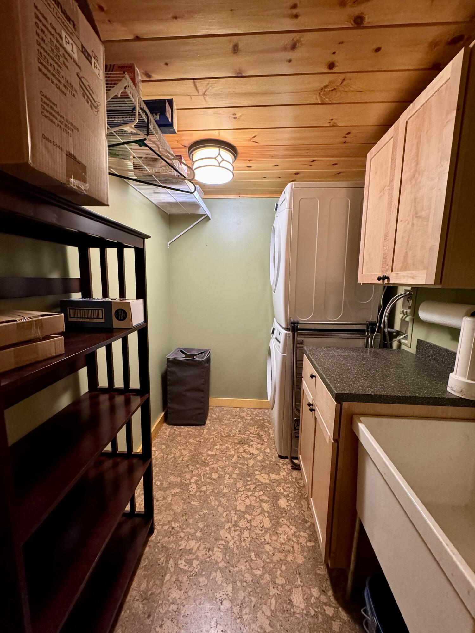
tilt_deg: -8.6
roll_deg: +0.1
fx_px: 256
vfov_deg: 102.1
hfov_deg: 85.7
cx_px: 238
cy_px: 316
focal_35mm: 14
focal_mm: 2.22
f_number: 2.2
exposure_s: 1/60
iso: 400
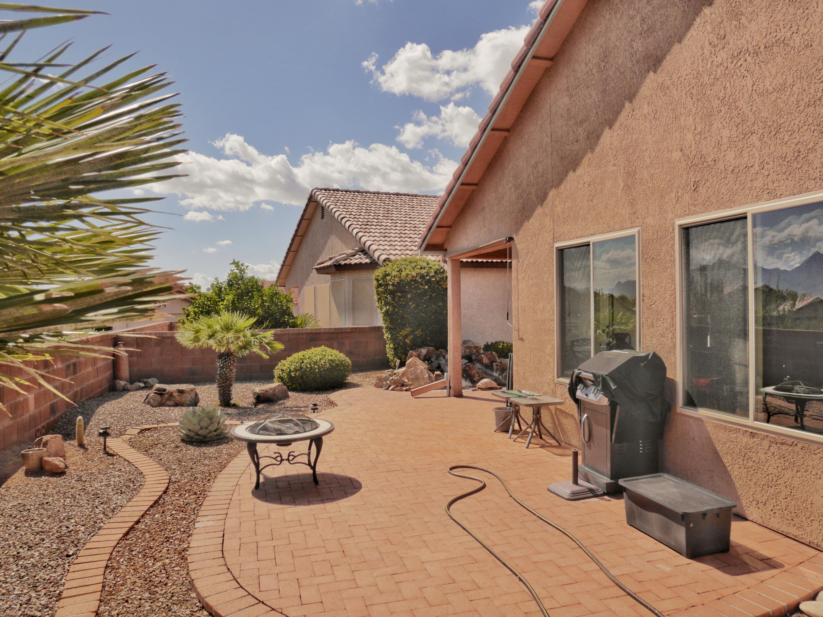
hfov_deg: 71.6
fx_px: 571
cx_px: 412
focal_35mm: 24
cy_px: 308
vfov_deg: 56.8
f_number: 6.3
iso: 160
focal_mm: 12
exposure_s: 1/1600
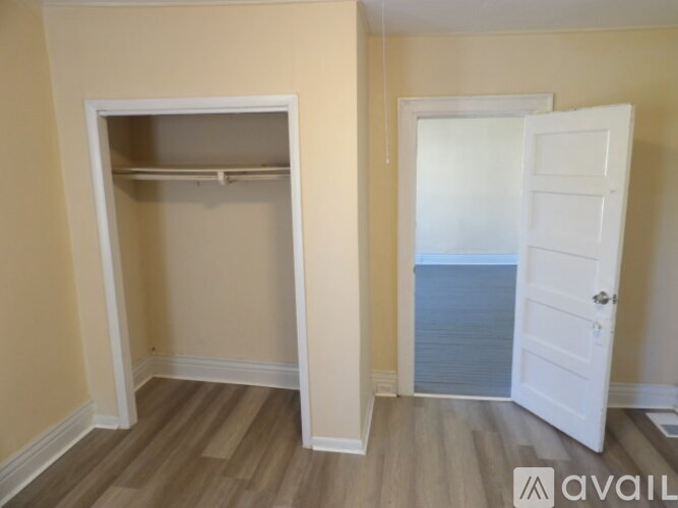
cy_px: 254
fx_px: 470
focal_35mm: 24
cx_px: 339
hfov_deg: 71.6
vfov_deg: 56.8
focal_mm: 4.3
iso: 216
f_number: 3.2
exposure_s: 1/17
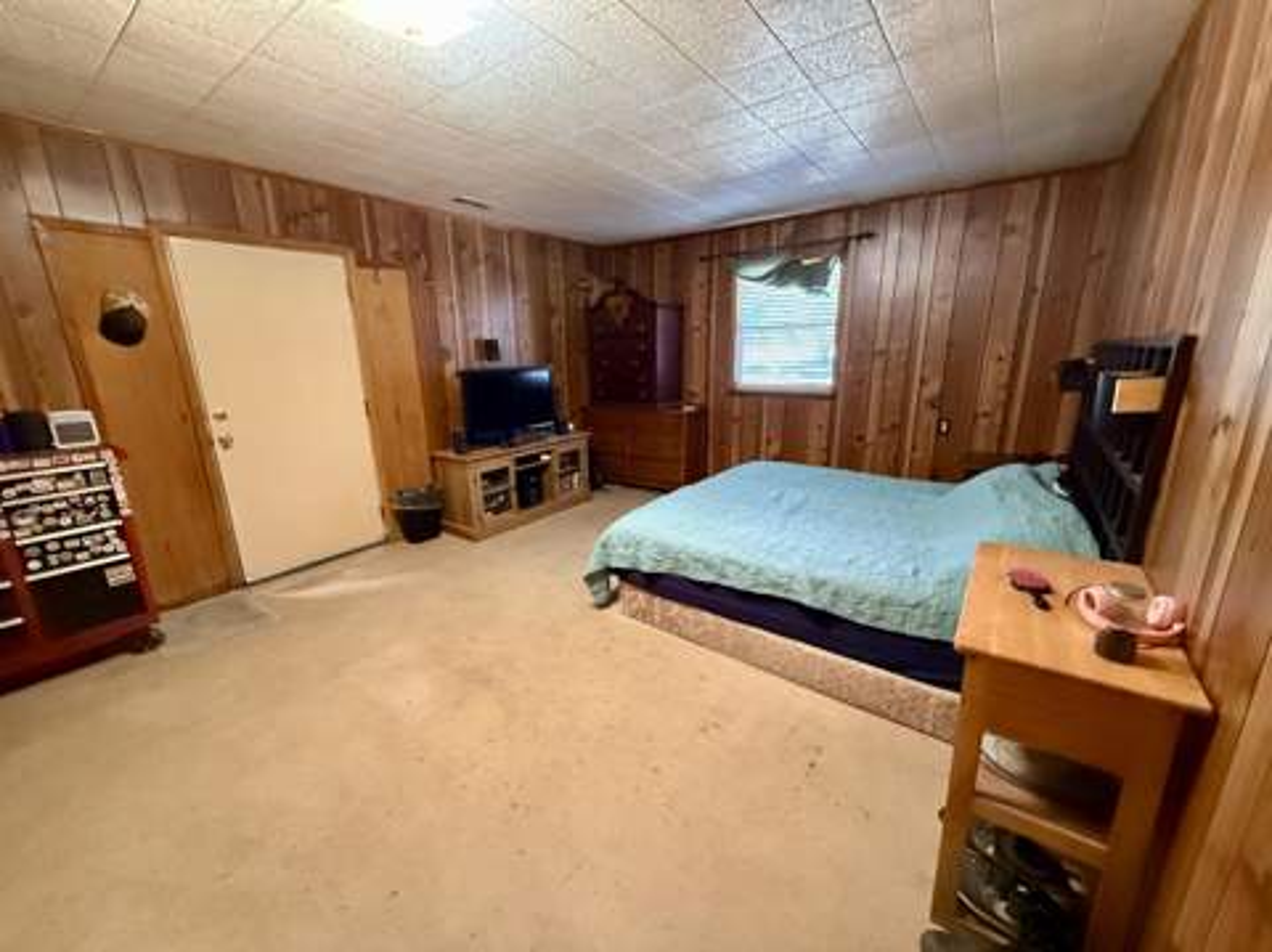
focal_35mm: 14
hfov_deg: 102.1
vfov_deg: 85.6
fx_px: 514
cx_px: 636
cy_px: 476
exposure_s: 1/60
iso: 1250
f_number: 2.2
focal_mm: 2.22
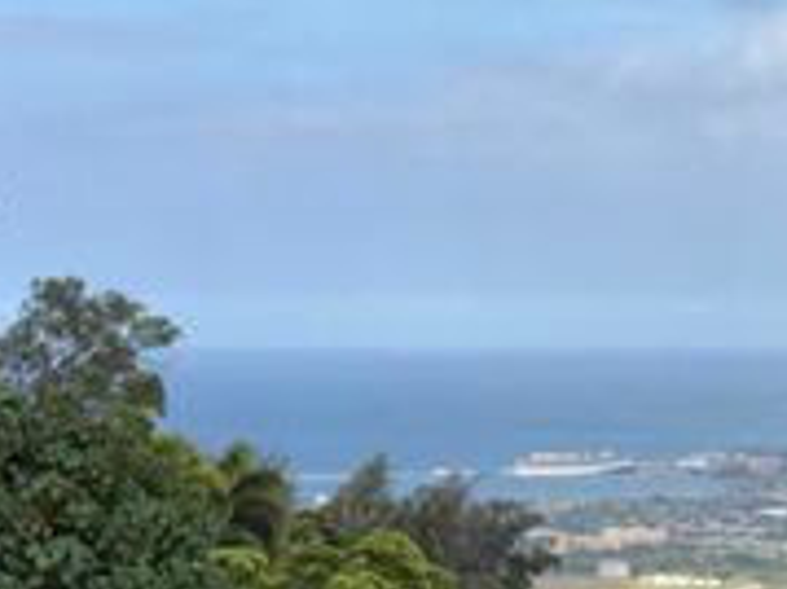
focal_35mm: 134
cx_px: 664
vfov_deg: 11.1
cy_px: 327
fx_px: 3044
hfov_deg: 14.6
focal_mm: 6.76
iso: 320
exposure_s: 1/7143
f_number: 1.78
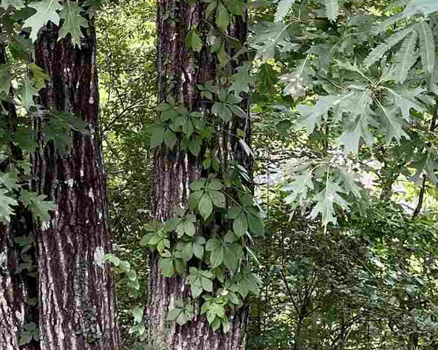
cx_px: 231
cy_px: -53
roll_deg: -0.1
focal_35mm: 108
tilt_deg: -1.2
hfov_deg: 17.8
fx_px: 1399
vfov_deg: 13.9
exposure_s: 1/122
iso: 32
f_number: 1.6
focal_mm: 5.1
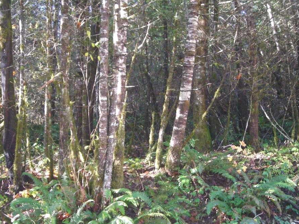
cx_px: 139
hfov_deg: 42.9
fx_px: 380
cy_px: 111
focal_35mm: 44
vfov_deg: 32.9
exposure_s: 1/60
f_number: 3.2
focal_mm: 6.3
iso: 487
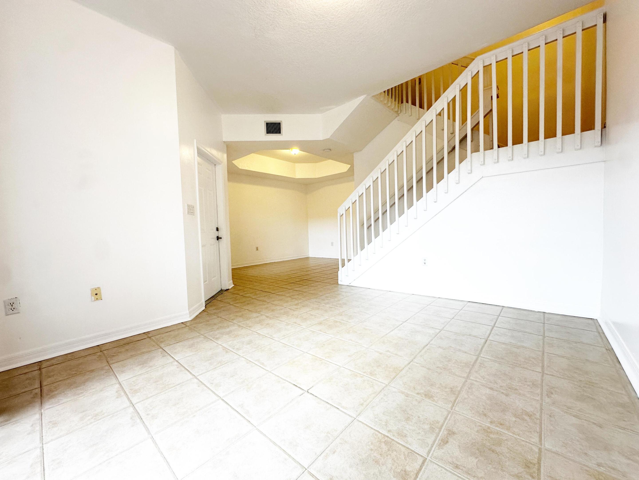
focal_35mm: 14
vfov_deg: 85.7
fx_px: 258
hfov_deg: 102.1
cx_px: 320
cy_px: 240
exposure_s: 1/120
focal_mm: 2.22
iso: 100
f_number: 2.2
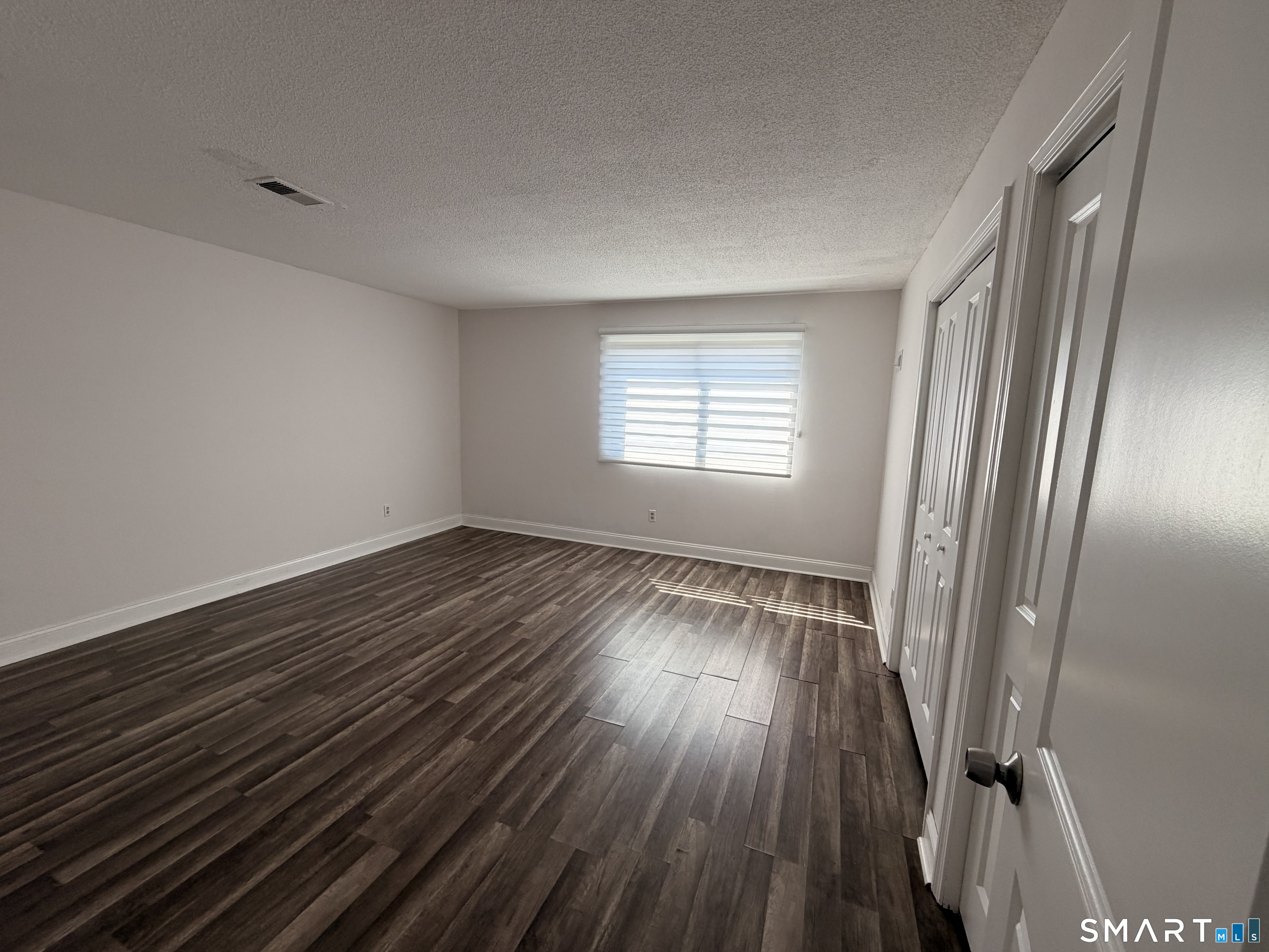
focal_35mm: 14
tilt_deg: -8.5
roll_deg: -1.5
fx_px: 513
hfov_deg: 102.1
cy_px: 476
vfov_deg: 85.7
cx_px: 634
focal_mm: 2.22
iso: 125
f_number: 2.2
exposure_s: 1/121
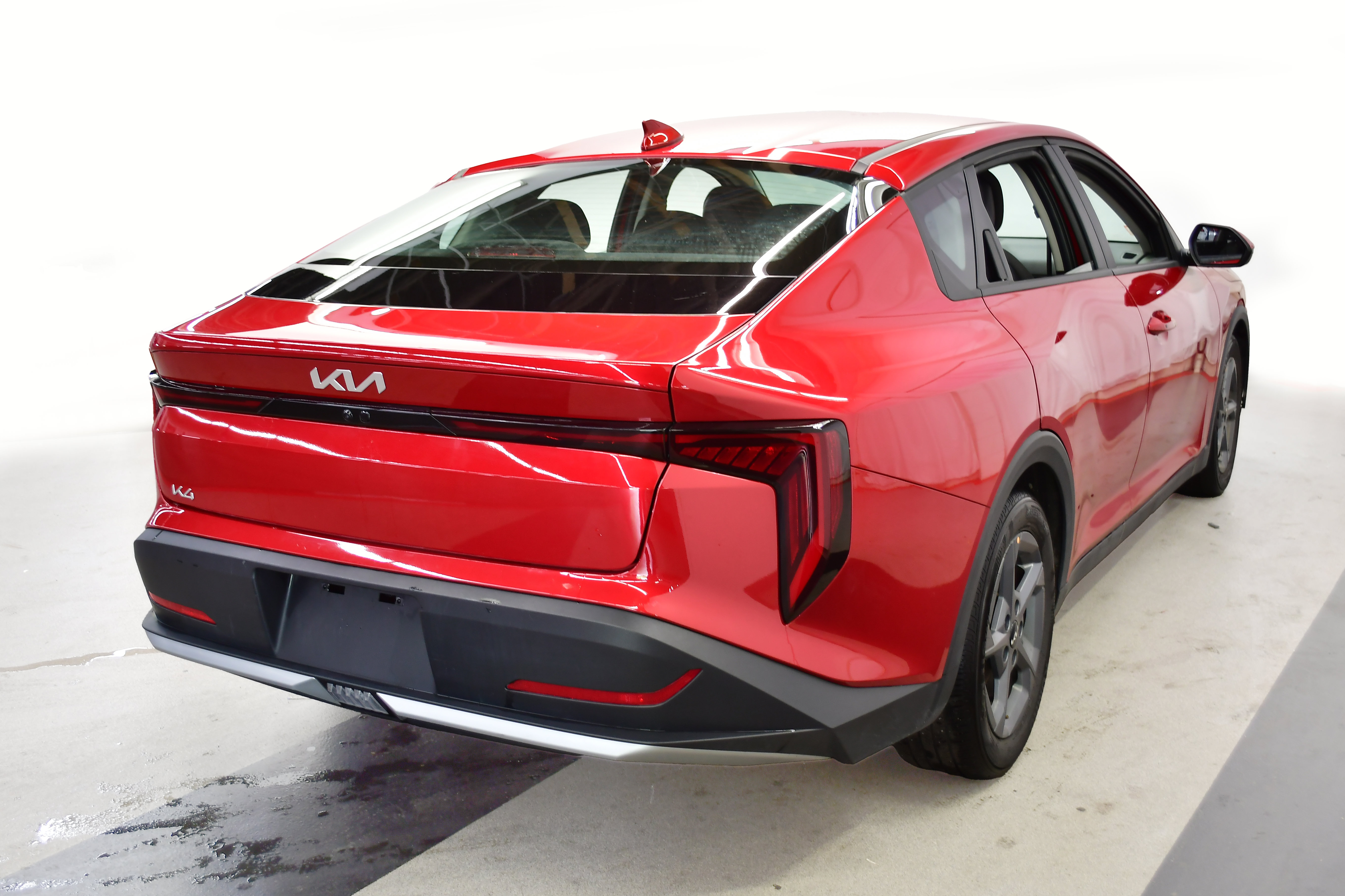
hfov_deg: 51.9
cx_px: 659
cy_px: 452
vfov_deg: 35.9
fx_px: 1382
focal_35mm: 37
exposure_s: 1/30
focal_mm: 24
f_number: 4
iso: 360
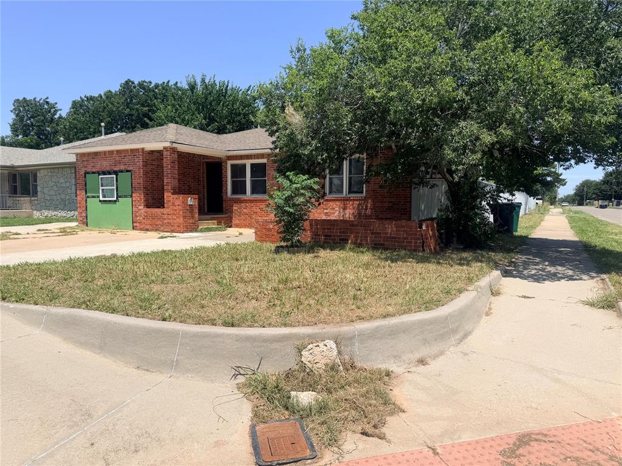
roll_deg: +0.0
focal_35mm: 24
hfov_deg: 71.6
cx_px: 311
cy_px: 233
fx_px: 431
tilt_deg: -4.1
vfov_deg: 56.8
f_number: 1.78
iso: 80
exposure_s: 1/4975
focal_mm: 6.76
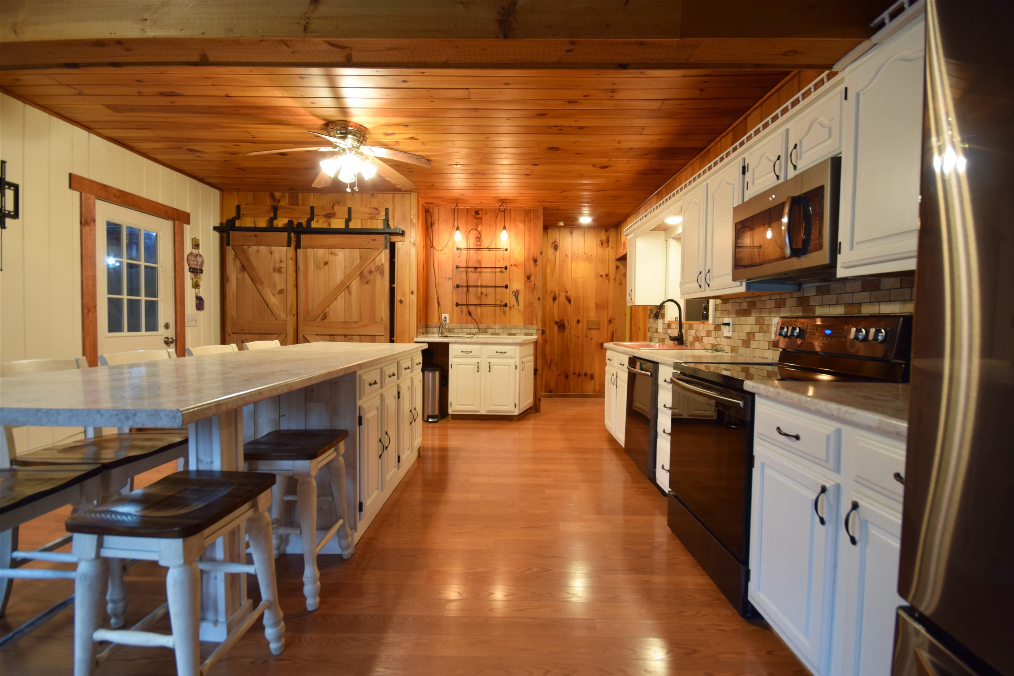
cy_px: 338
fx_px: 422
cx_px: 507
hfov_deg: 100.4
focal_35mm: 15
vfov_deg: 77.3
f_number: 6.3
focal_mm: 10
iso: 200
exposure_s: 1/4
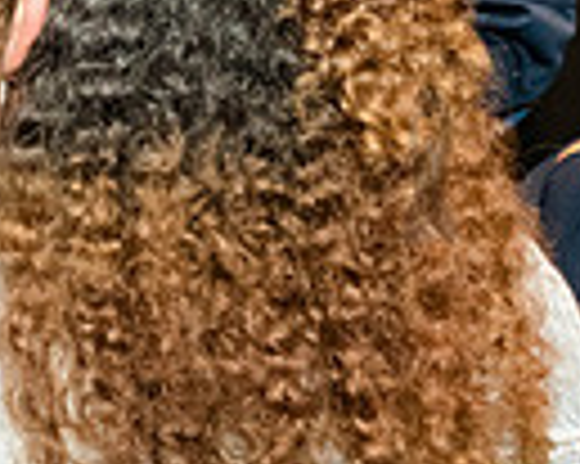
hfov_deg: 16.7
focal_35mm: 107
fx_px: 1835
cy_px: -63
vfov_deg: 14.0
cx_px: -214
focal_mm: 24
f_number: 4
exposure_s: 1/250
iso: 6400
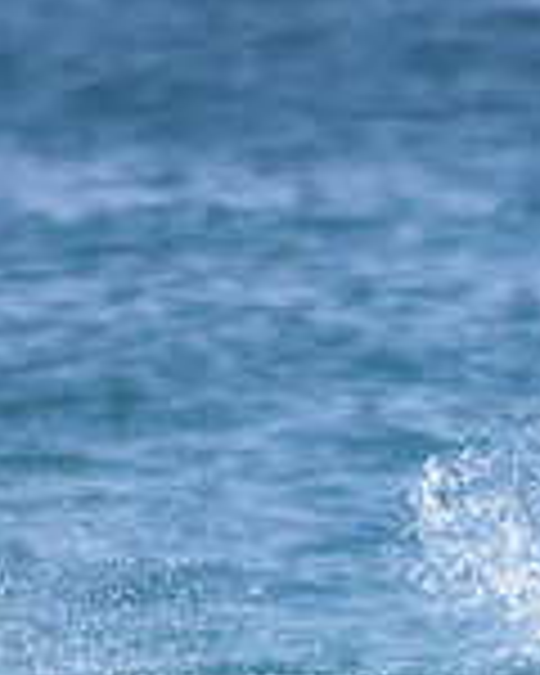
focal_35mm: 3263
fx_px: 65186
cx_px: 1224
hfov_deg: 0.5
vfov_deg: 0.6
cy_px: 673
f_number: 11
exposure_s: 1/2000
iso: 1000
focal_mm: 900
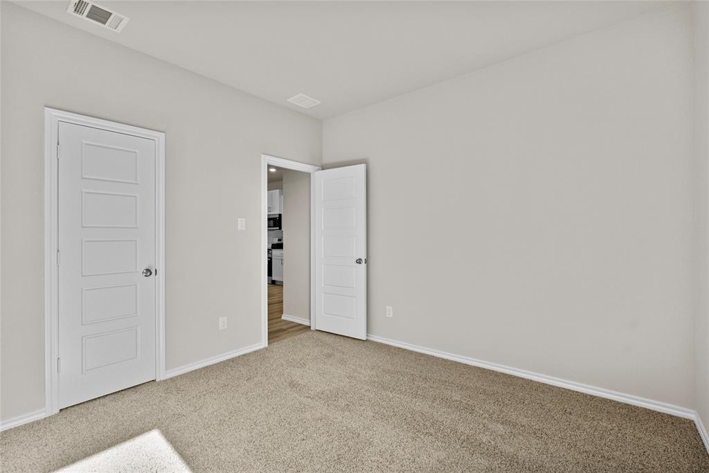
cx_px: 354
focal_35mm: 16
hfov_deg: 96.7
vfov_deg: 73.8
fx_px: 315
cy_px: 236
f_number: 7.1
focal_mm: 16
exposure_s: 1/30
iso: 640
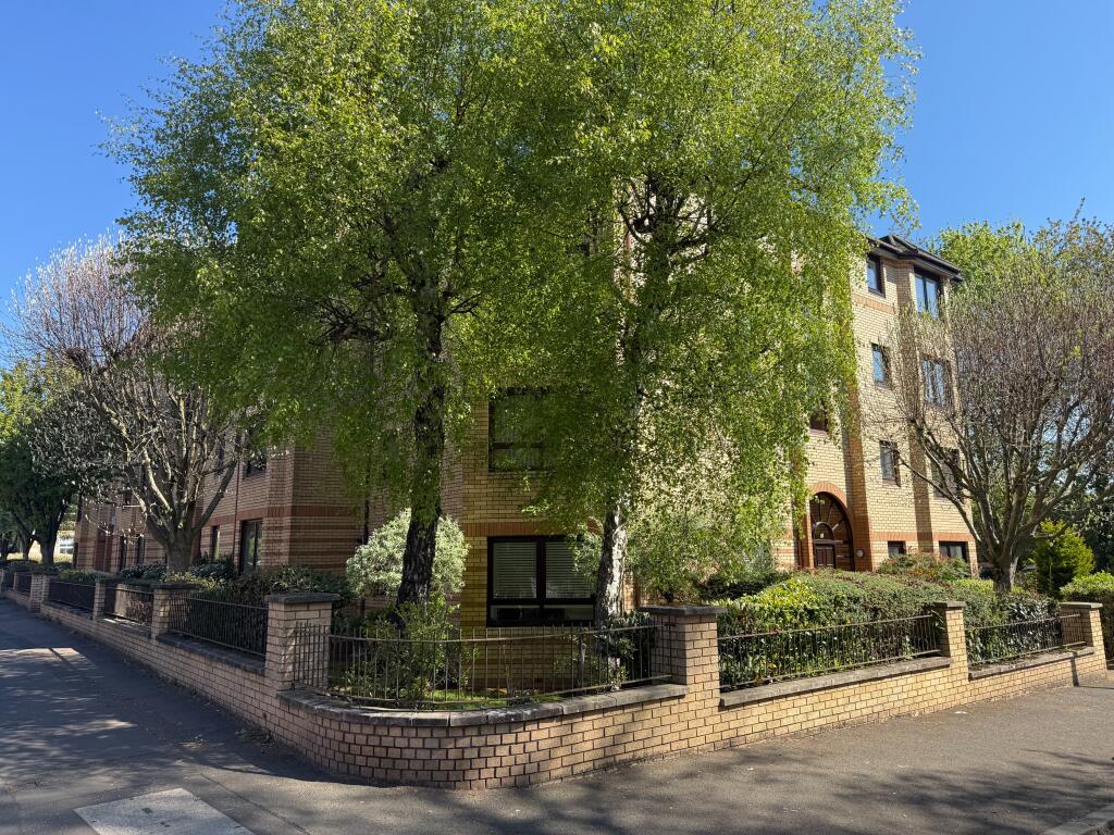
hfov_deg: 71.6
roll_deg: +0.5
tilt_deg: +9.9
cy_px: 418
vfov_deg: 56.8
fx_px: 772
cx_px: 557
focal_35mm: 24
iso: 80
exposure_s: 1/1437
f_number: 1.78
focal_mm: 6.76
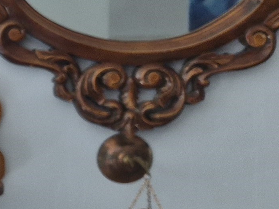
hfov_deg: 10.9
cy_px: 68
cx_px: -510
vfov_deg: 11.2
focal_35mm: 132
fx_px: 1064
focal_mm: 5.4
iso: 50
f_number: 1.8
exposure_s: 1/180
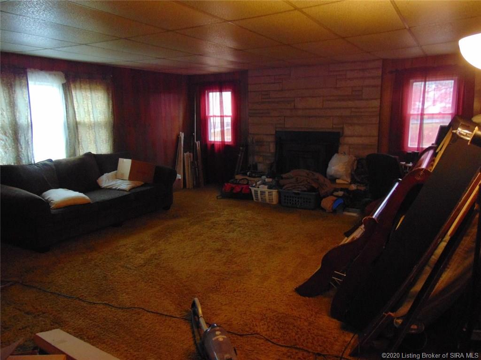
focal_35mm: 25
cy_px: 180
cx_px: 240
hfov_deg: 69.4
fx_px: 347
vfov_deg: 54.9
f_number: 3
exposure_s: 1/10
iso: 400
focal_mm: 4.5
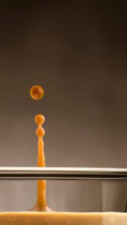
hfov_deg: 3.5
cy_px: 212
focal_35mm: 344
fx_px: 2055
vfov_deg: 6.3
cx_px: 36
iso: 64
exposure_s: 1/160
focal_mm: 105
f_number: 20
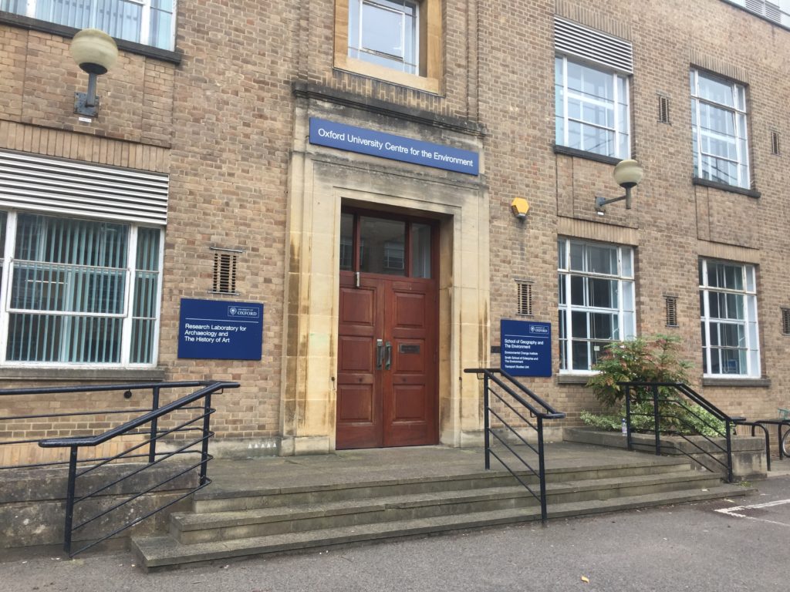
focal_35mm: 29
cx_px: 395
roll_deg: +0.3
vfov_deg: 48.2
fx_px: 662
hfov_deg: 61.7
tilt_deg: +7.5
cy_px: 296
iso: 40
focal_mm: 4.15
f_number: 2.2
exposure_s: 1/100
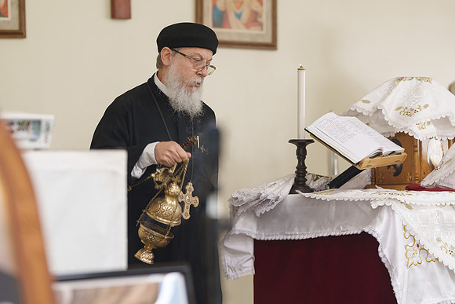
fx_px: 1753
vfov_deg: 9.9
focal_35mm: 139
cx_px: 211
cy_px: 143
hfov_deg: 14.8
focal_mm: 125
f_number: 2.8
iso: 1600
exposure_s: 1/200
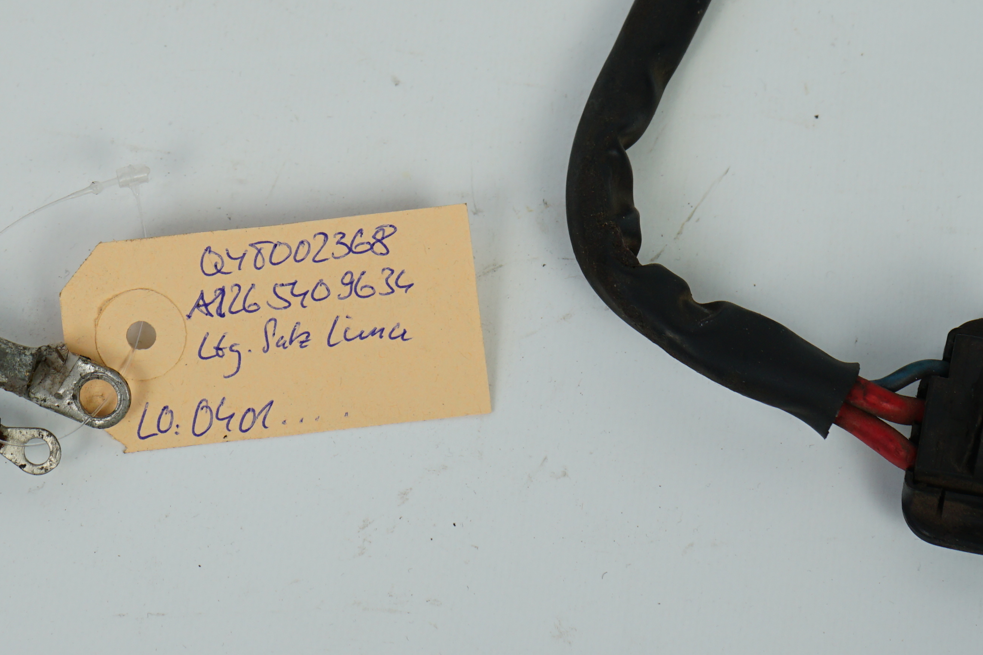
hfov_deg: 14.9
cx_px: 327
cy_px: -56
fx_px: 3741
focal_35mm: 137
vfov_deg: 9.9
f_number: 7.1
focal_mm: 60
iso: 200
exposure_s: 1/200
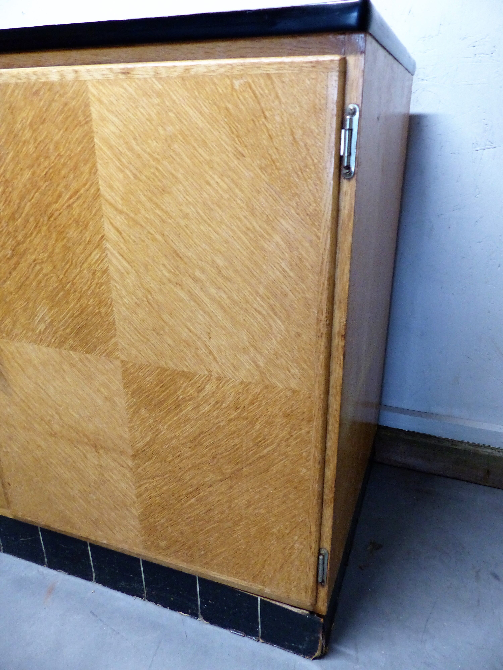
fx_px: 504
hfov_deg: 53.1
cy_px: 335
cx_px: 252
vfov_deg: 67.3
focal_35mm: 26
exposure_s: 1/13
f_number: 2.8
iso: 400
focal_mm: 4.5
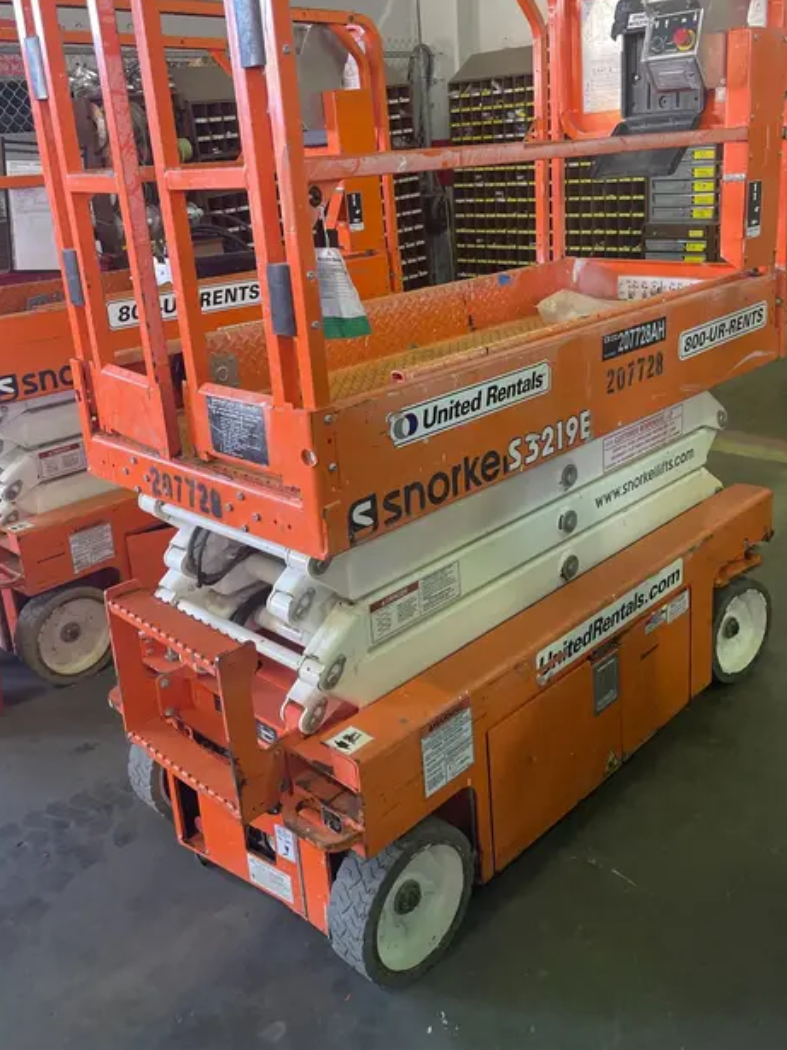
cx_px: 425
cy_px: 428
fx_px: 940
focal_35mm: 31
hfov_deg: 45.4
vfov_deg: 58.0
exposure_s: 1/60
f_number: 1.6
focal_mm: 4.2
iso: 200
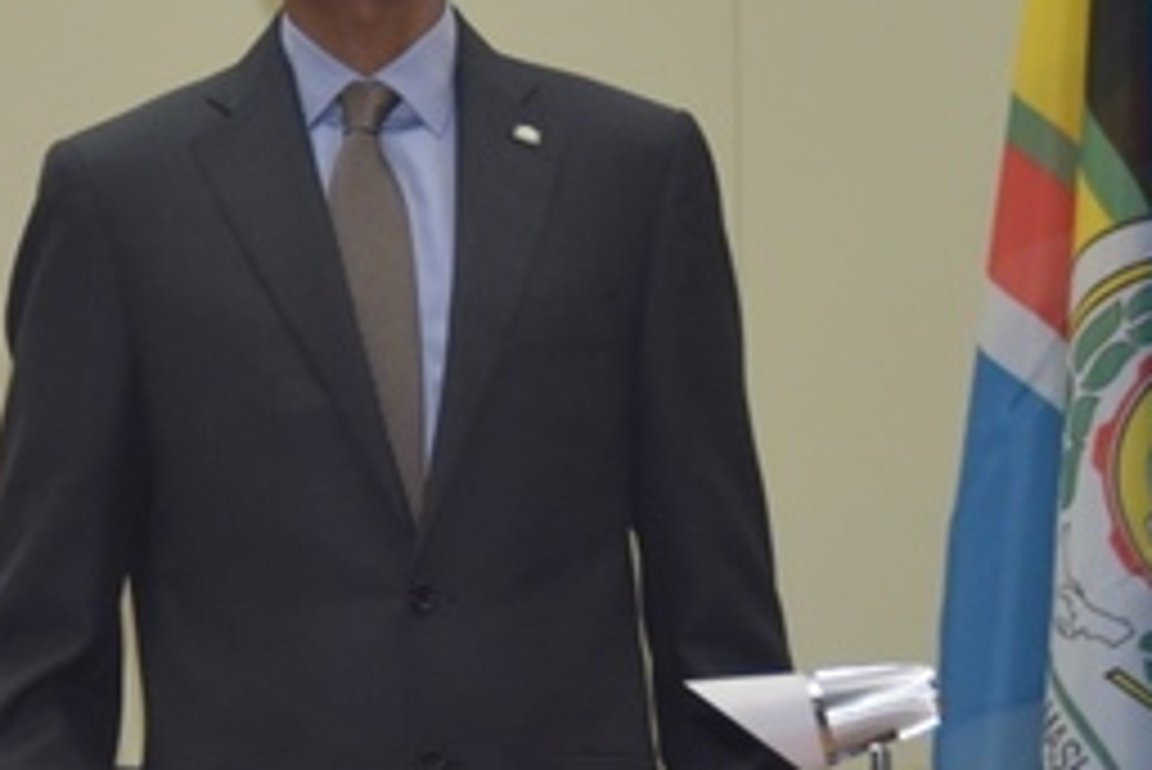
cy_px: 378
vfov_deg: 3.5
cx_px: 248
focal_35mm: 390
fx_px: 12487
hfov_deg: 5.3
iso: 800
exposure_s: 1/160
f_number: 5.3
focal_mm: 100
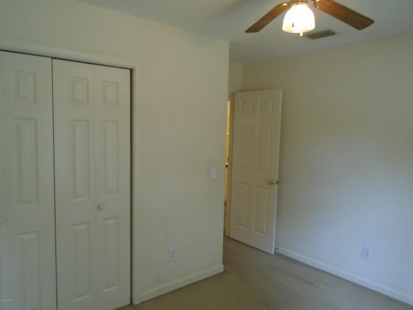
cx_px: 206
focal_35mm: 26
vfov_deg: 53.1
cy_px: 155
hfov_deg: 67.3
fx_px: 310
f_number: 3.2
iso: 400
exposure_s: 1/25
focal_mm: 4.6
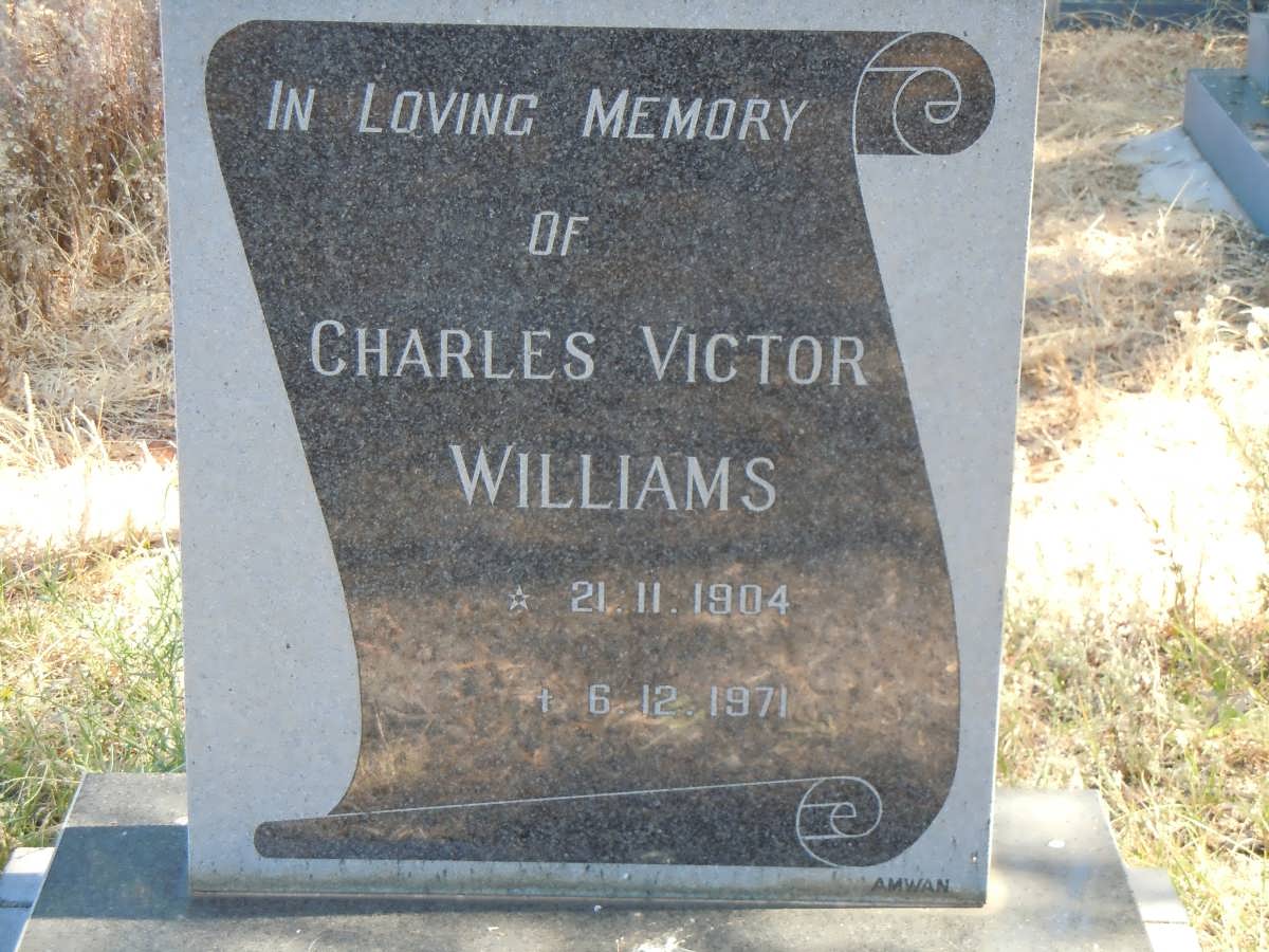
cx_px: 634
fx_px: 3263
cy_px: 476
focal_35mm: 89
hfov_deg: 22.0
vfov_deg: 16.6
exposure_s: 1/60
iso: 200
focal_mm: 16
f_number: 4.4
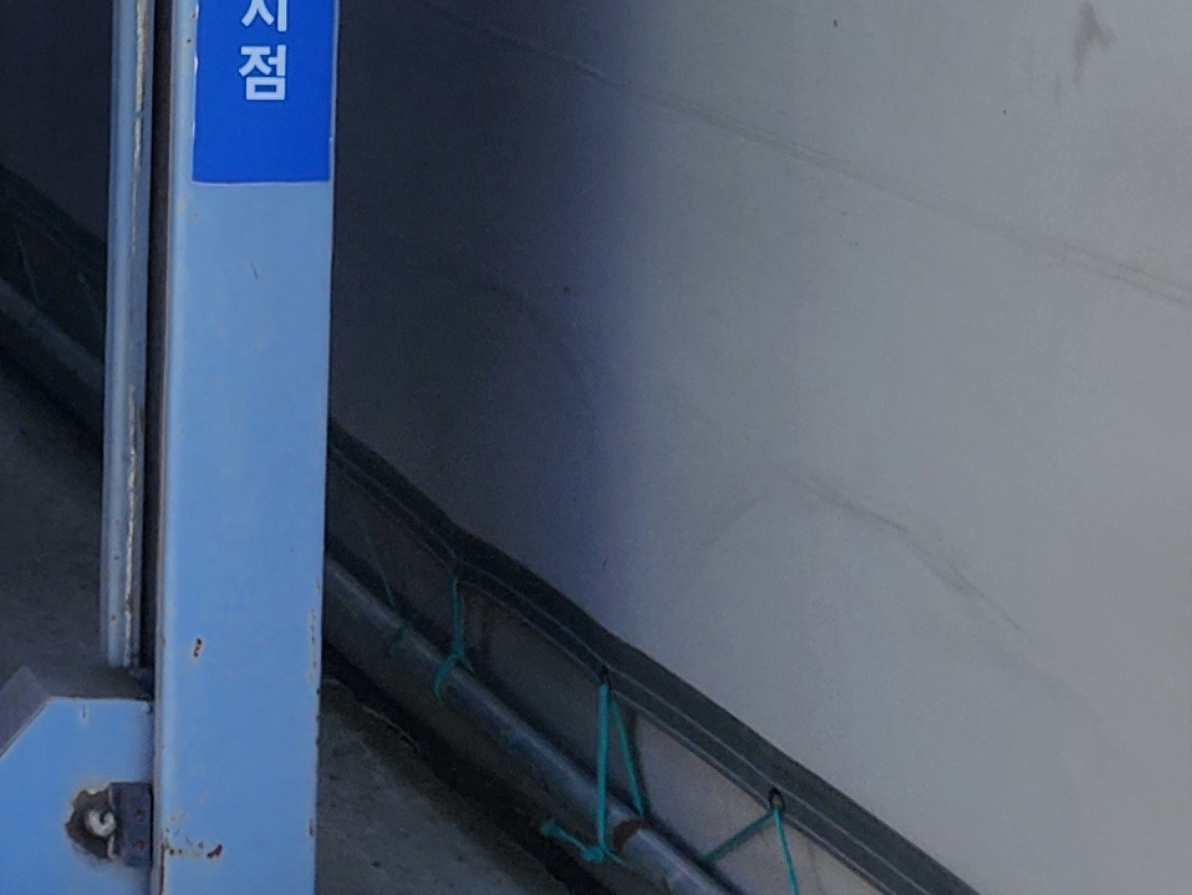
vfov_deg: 14.6
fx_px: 3307
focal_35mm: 96
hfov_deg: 16.6
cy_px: -316
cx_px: -1028
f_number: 1.8
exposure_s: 1/340
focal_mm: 6.4
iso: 12
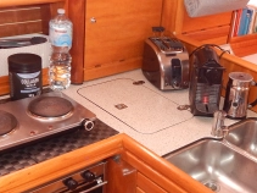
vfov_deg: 24.3
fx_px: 445
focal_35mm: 60
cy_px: 118
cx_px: 175
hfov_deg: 31.9
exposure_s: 1/30
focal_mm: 4
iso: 200
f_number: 3
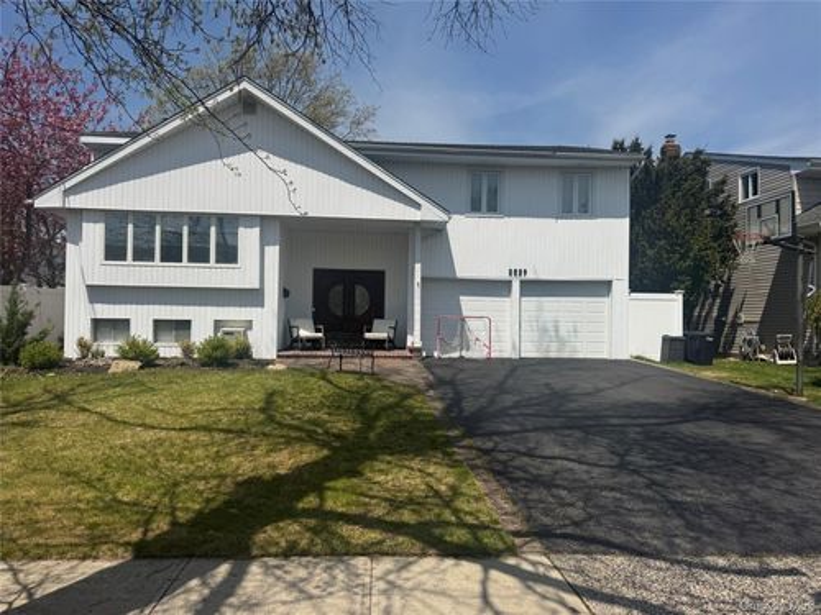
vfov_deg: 56.8
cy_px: 308
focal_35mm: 24
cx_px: 410
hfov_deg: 71.6
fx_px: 569
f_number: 1.78
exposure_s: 1/7937
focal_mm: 6.76
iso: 80
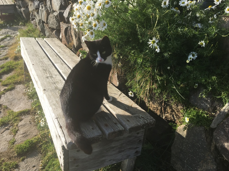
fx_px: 198
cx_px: 113
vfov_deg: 46.8
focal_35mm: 30
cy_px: 86
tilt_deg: -29.3
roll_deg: +2.6
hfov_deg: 60.0
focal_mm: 4.15
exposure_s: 1/836
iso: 25
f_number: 2.2
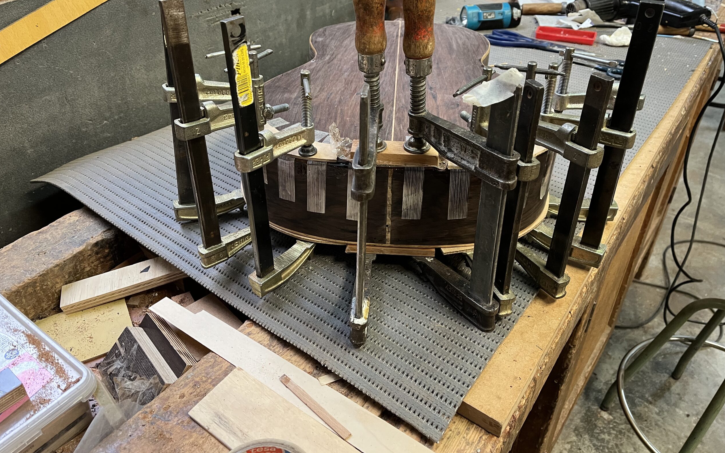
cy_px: 184
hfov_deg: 66.5
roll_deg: +1.5
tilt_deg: -35.4
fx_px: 553
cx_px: 362
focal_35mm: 28
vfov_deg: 44.3
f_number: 1.6
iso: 250
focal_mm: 5.1
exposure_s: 1/50
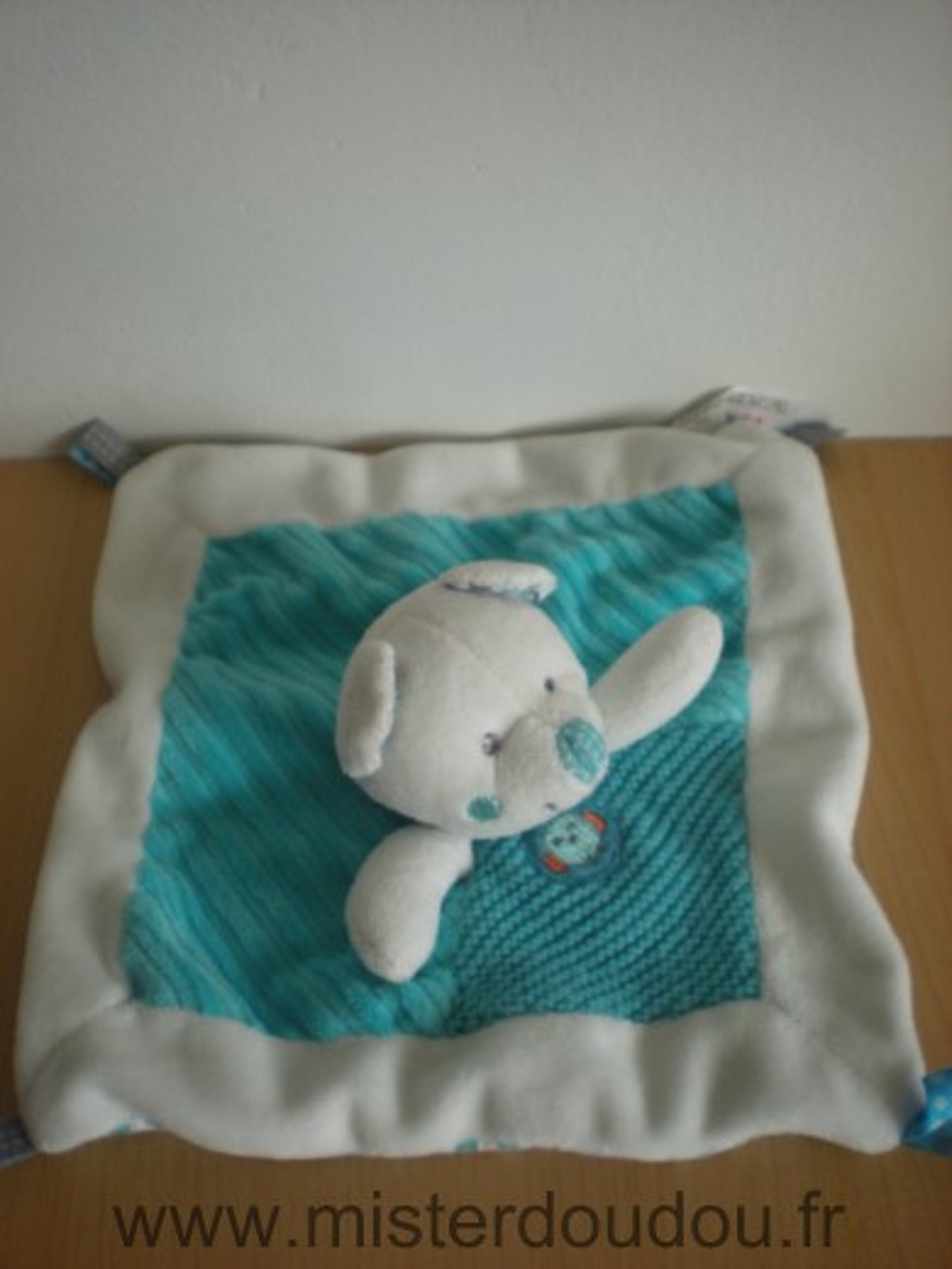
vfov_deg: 49.0
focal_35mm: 38
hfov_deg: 37.7
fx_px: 1393
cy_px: 634
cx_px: 476
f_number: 3.1
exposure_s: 1/63.7
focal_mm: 6.3
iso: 194
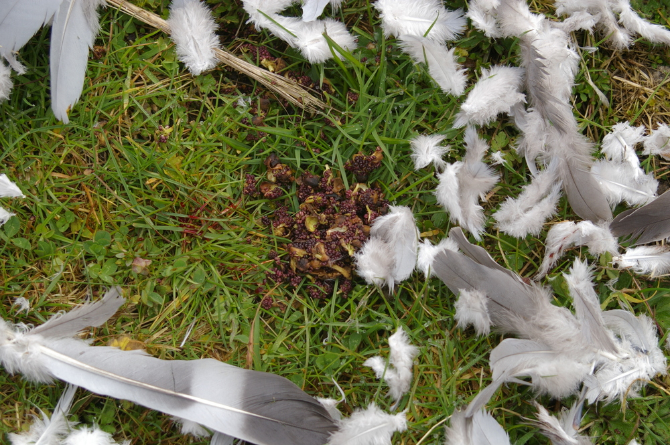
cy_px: 222
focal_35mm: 105
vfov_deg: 13.0
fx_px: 1953
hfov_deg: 19.5
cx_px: 335
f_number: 6.7
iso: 200
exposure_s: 1/180
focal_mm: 70
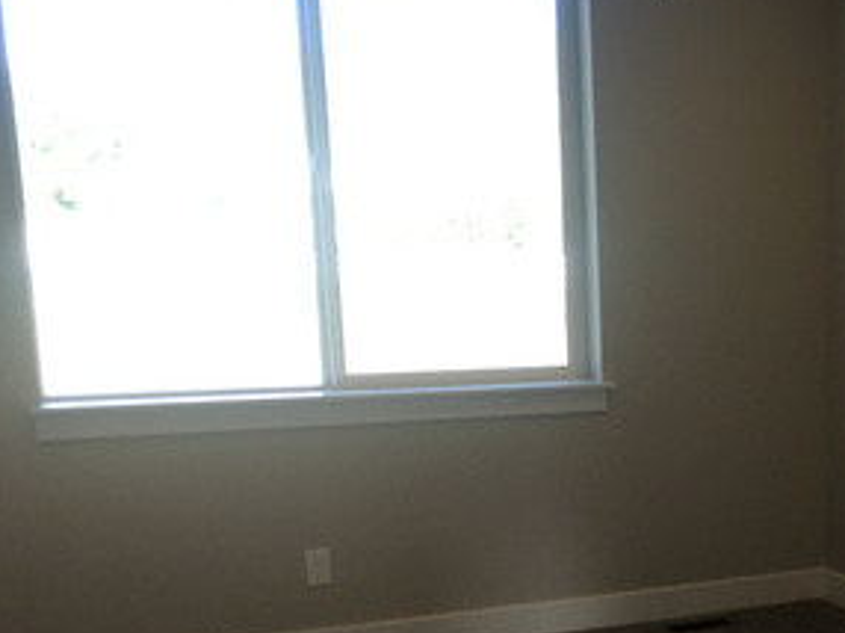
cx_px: 886
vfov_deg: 21.8
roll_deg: -1.5
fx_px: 1585
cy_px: 621
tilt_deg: -11.5
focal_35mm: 65
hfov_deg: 27.7
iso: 25
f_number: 2.2
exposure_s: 1/40
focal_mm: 4.15
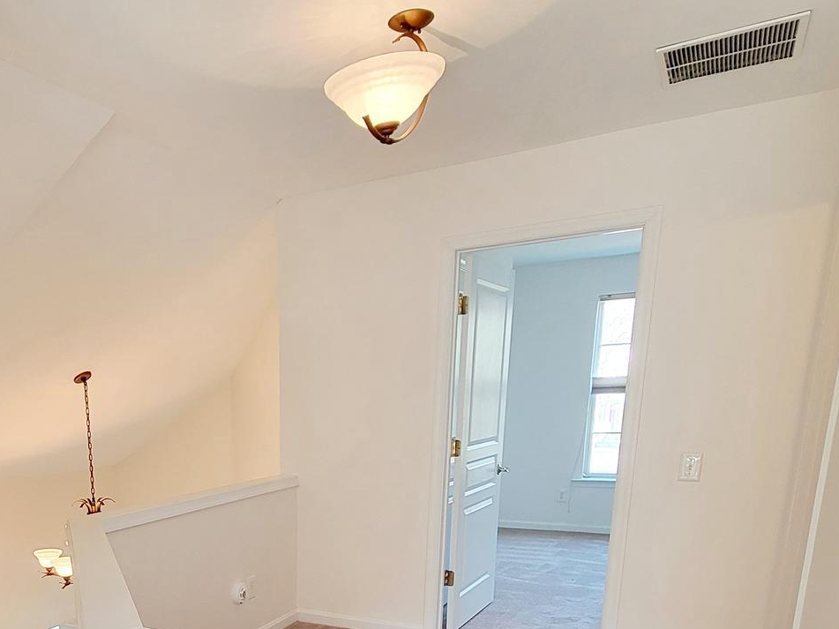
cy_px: 578
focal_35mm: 28
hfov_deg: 59.7
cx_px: 200
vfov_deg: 44.7
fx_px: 679
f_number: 2.2
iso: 125
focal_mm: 2.2
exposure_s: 1/60.2
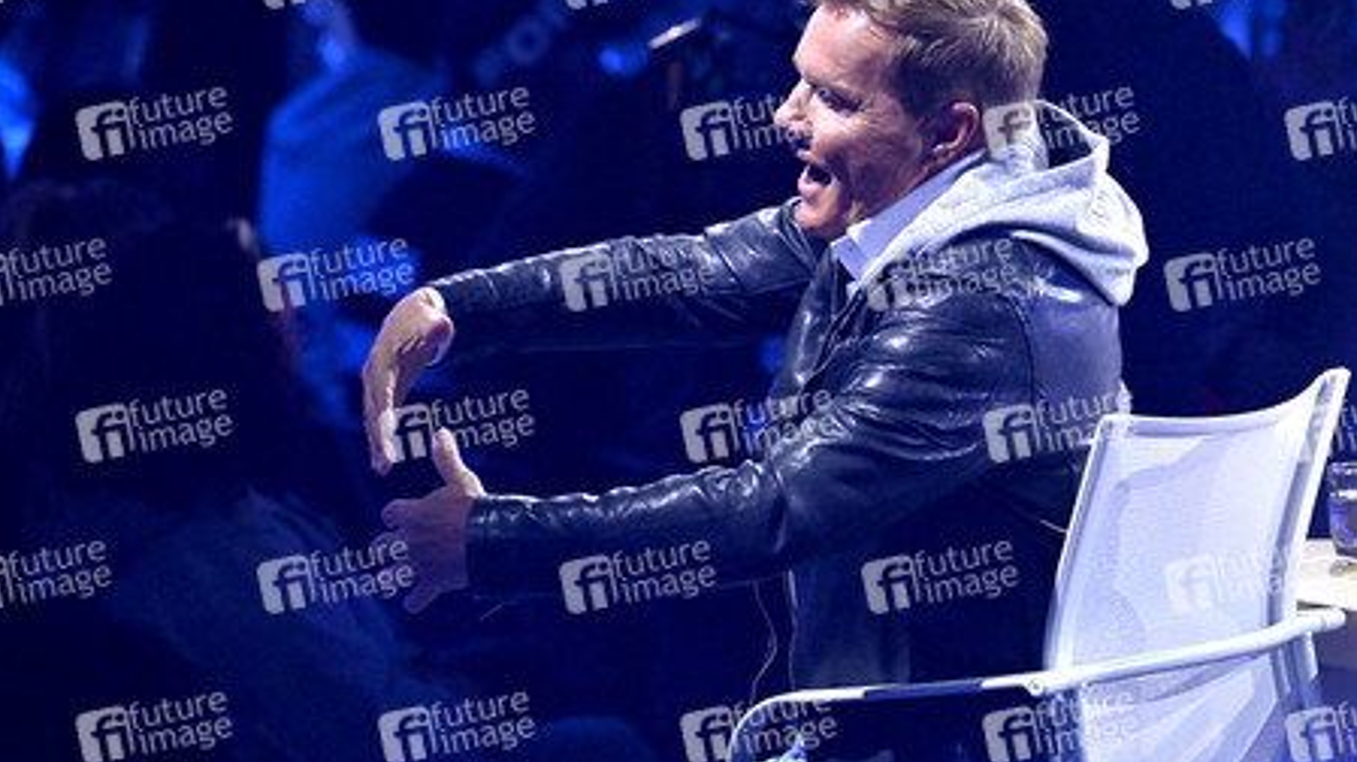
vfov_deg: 2.9
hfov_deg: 5.1
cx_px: 678
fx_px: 15140
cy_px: 351
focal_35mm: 421
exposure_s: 1/640
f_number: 5.6
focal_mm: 400
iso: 5000
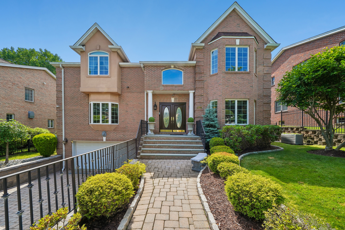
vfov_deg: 85.4
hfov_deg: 108.3
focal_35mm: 13
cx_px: 172
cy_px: 115
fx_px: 125
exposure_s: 1/80
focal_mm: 13
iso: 100
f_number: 11
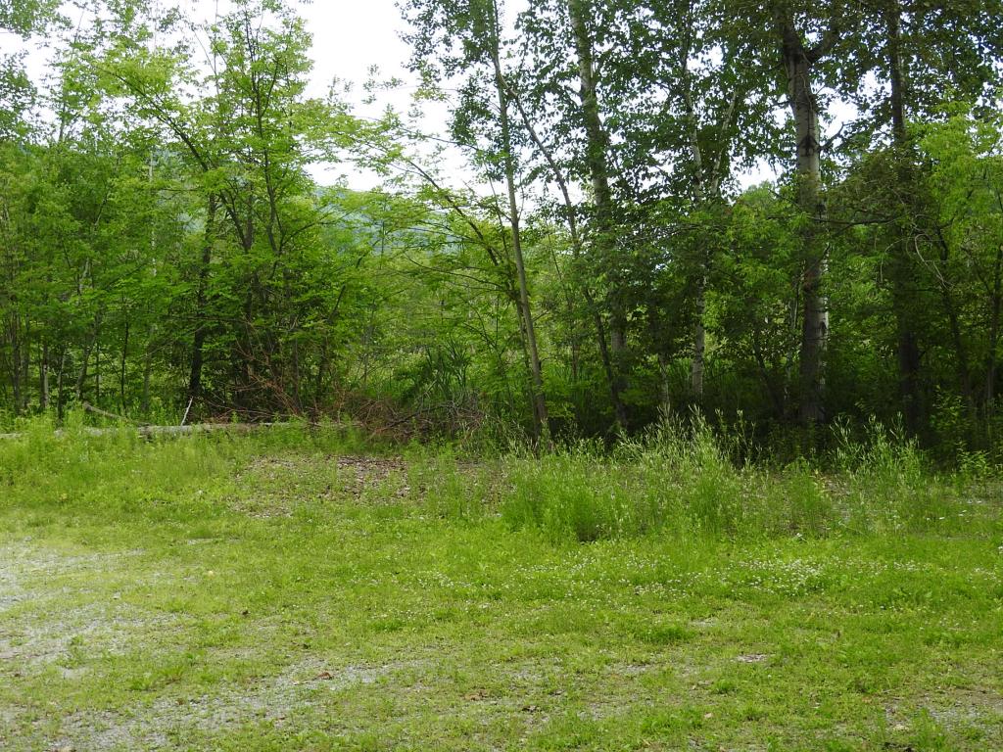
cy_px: 376
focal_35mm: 50
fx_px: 1449
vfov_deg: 29.1
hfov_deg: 38.2
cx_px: 502
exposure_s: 1/320
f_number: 4
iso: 100
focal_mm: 9
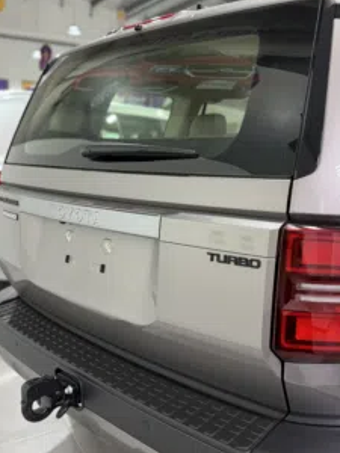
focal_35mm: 32
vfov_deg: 56.8
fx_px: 419
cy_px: 237
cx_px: 163
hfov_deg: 44.2
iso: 200
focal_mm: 6.76
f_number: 1.78
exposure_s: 1/50
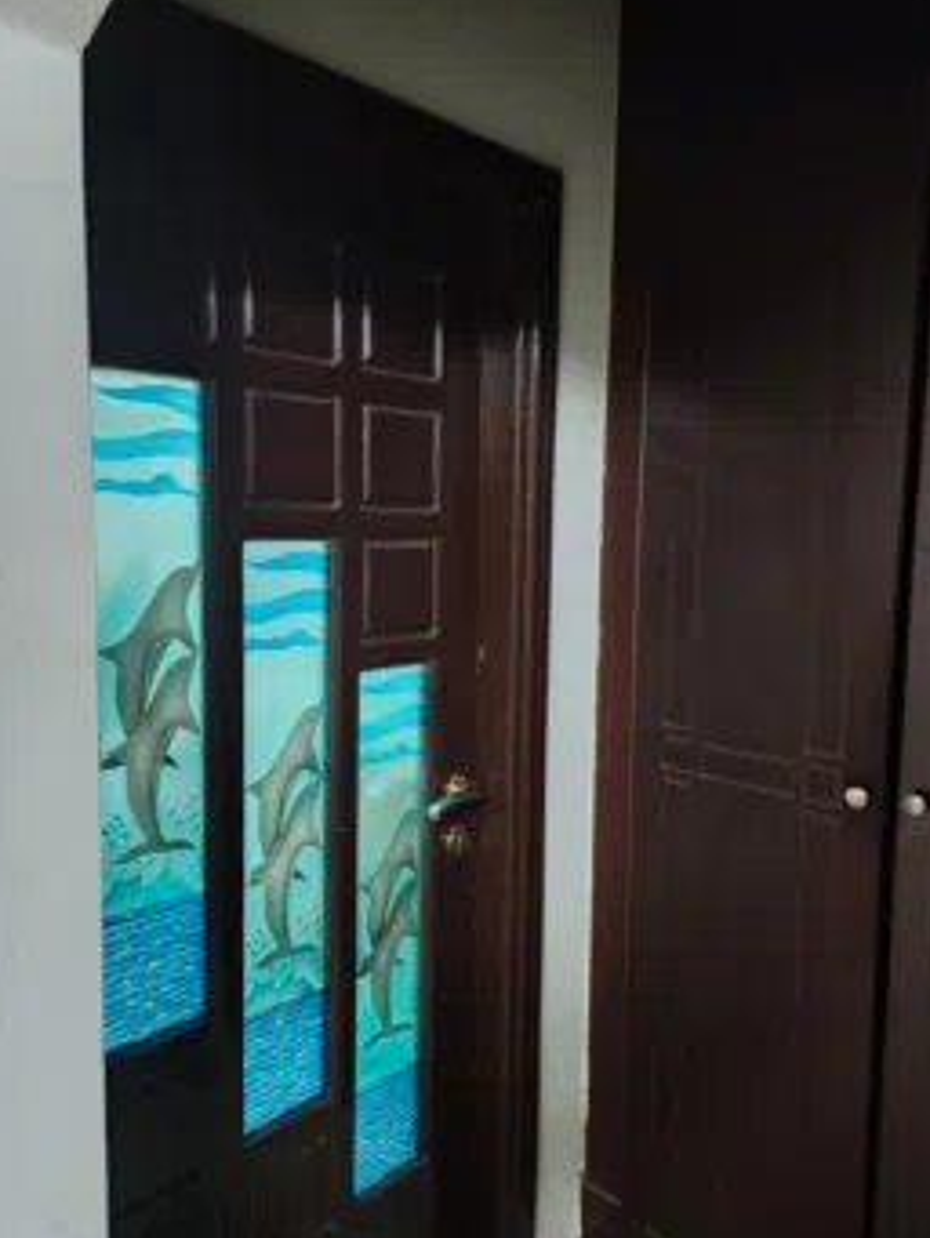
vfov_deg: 65.3
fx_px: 967
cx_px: 469
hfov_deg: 51.4
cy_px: 639
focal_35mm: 27
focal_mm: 6.4
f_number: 1.8
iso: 1000
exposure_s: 1/24
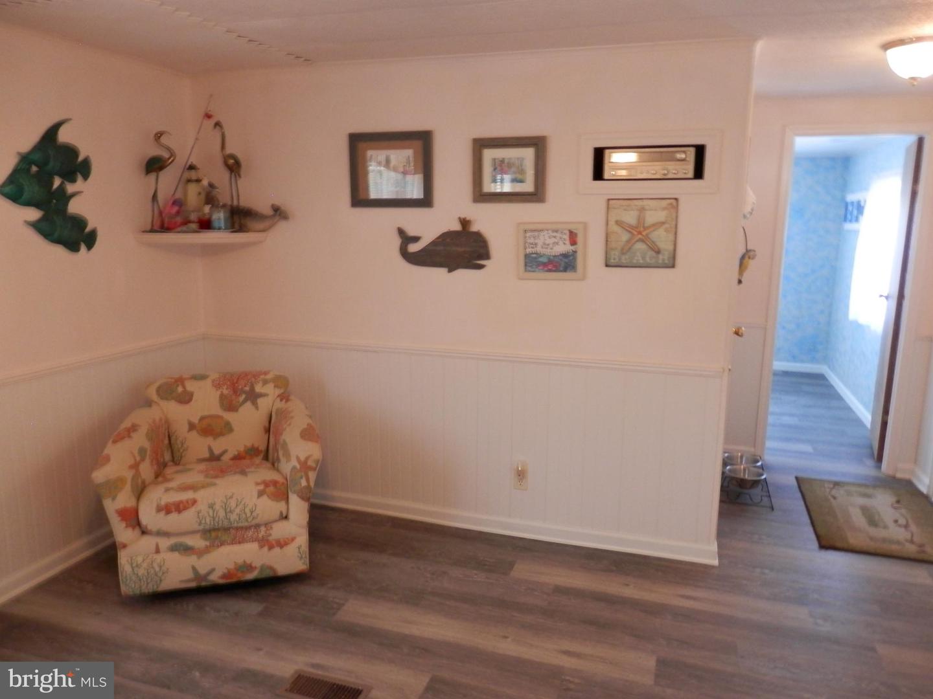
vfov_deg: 54.9
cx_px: 466
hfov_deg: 69.4
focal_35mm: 25
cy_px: 350
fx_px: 674
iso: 200
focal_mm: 4.5
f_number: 3
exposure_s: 1/10
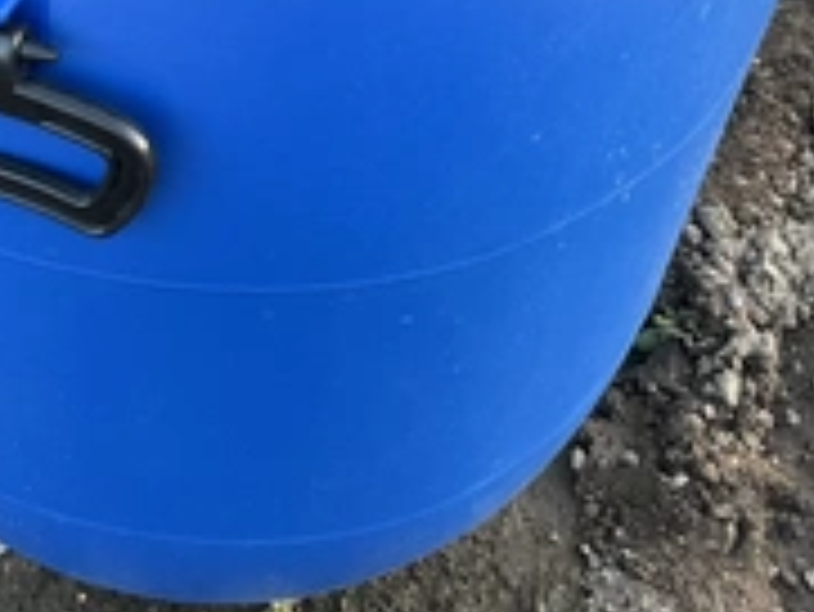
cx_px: 220
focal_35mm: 64
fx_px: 1506
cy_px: 36
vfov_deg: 22.3
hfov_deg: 29.8
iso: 64
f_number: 1.8
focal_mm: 3
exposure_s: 1/81
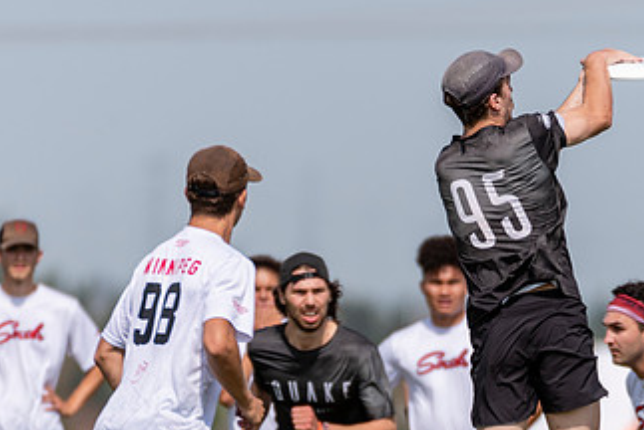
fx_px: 19283
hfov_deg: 1.9
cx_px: 449
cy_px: 377
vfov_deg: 1.3
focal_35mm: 1077
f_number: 4
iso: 100
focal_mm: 400
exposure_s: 1/1250
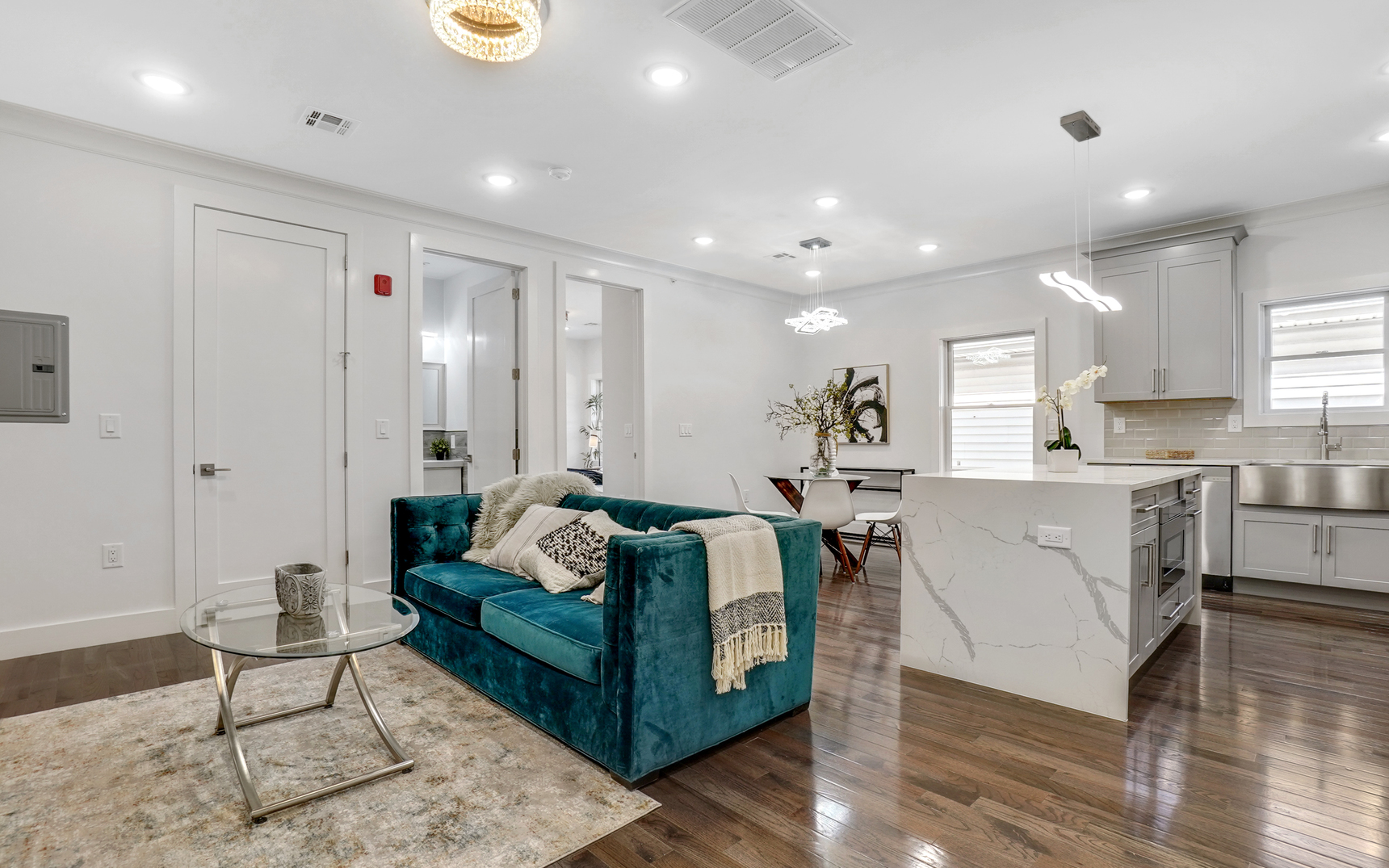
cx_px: 707
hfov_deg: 97.8
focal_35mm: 16
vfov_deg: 71.2
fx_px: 606
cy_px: 463
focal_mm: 10
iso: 250
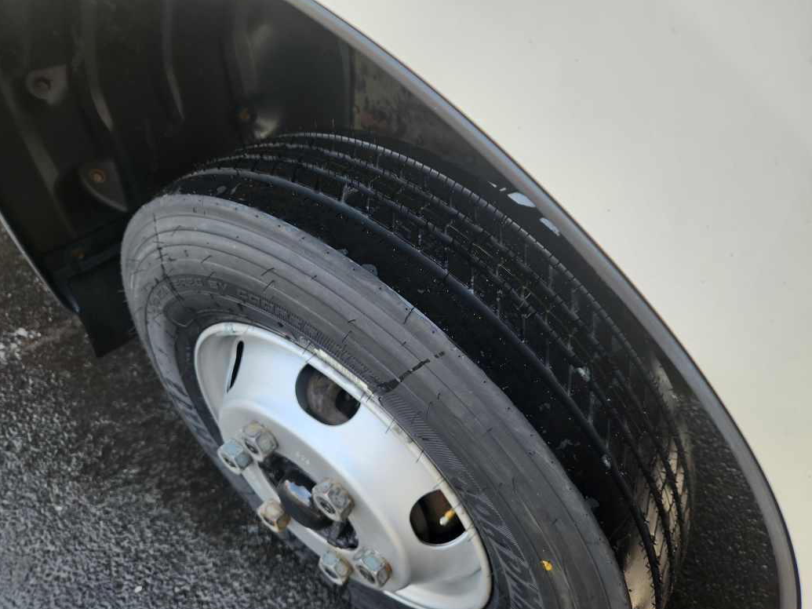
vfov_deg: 56.8
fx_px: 563
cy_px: 311
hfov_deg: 71.6
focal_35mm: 24
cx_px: 408
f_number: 1.8
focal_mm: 5.4
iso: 20
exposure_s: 1/204
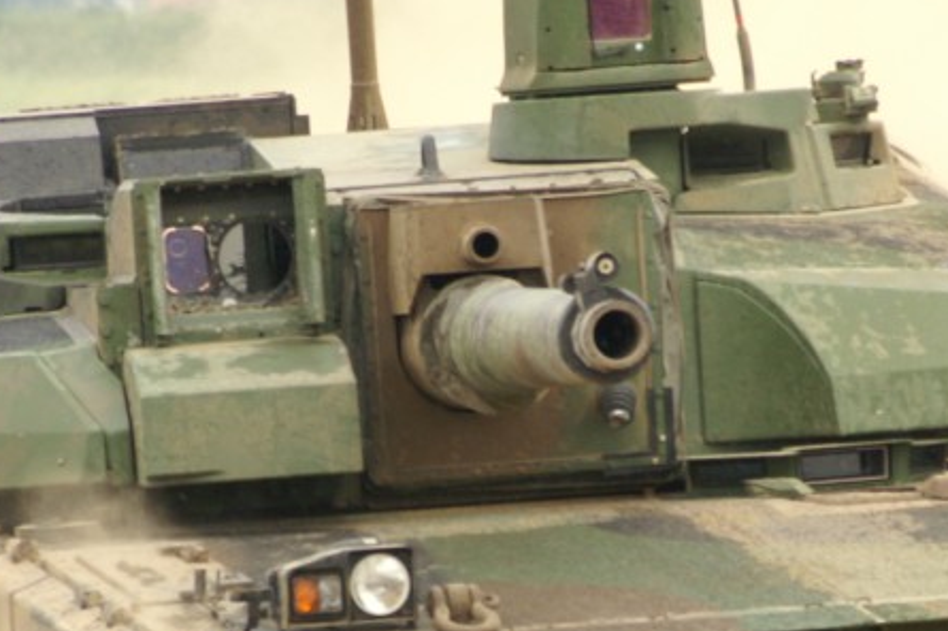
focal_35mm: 1294
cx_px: 516
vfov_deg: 1.1
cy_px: 547
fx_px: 34049
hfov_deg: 1.6
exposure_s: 1/500
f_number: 8
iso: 400
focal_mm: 300
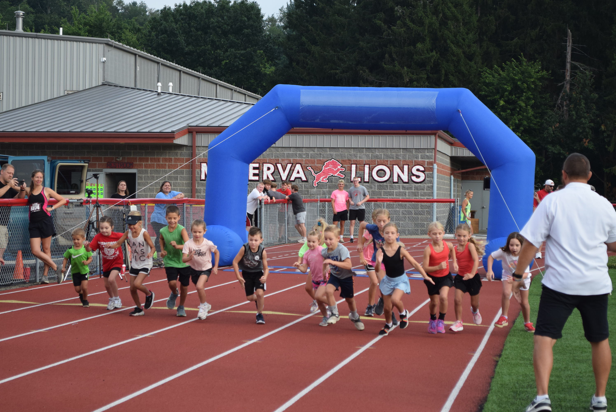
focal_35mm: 82
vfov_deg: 16.6
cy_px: 206
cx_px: 308
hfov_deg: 24.6
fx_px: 1413
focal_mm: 55
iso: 800
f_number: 5.6
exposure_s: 1/800
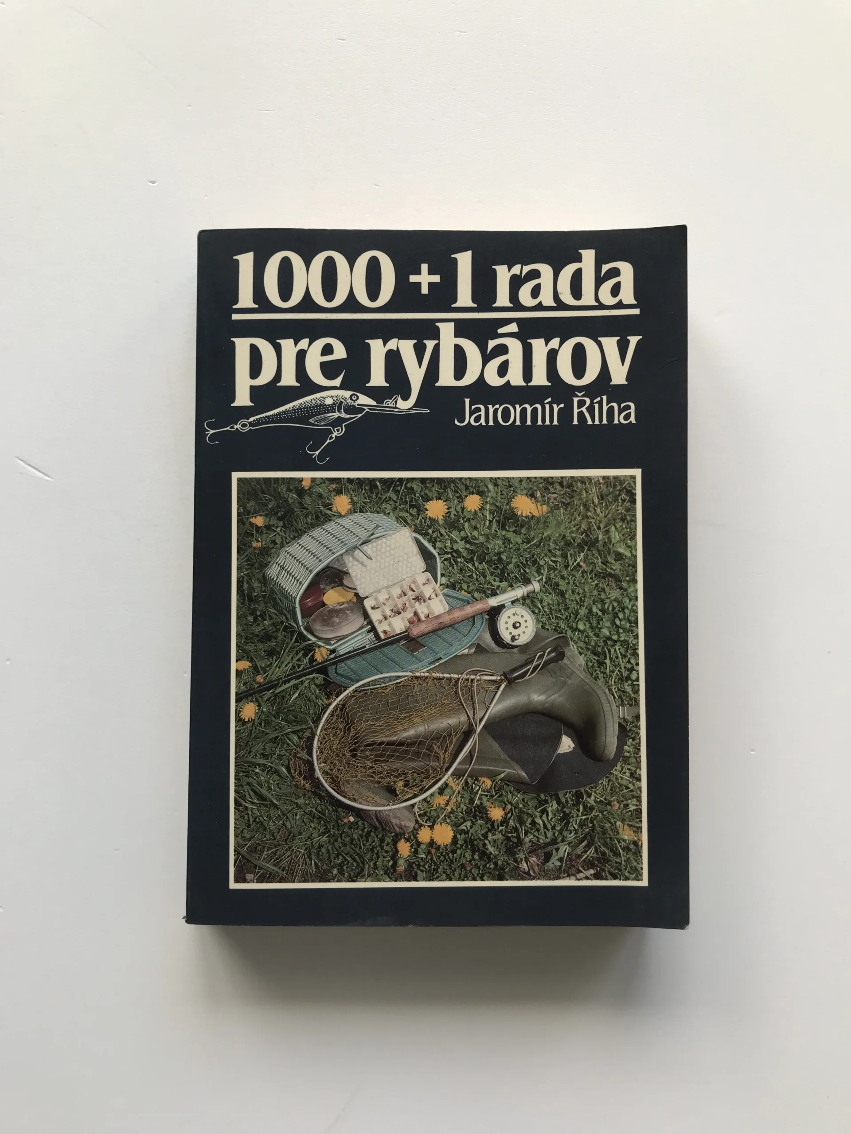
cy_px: 567
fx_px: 918
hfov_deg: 49.7
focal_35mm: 28
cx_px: 426
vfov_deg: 63.4
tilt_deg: -87.2
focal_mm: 3.99
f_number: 1.8
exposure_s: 1/100
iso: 32
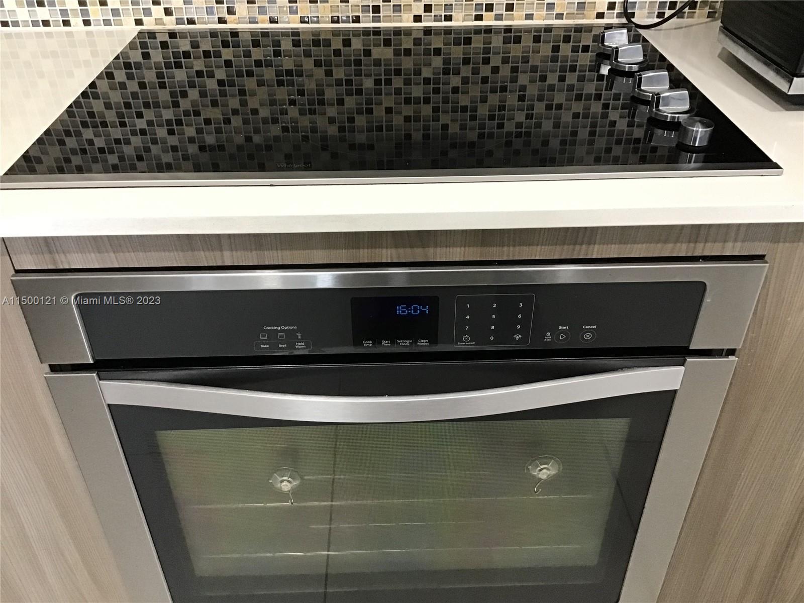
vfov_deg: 45.4
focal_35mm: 31
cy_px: 302
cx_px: 402
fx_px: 720
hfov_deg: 58.4
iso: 160
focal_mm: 3.3
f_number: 2.4
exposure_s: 1/30
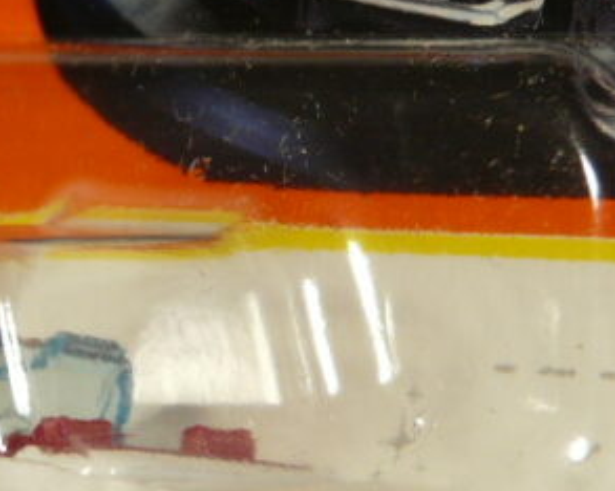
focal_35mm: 198
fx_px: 3602
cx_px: 103
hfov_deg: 9.7
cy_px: 342
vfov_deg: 7.8
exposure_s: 1/80
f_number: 3.2
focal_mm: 10.2
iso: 100
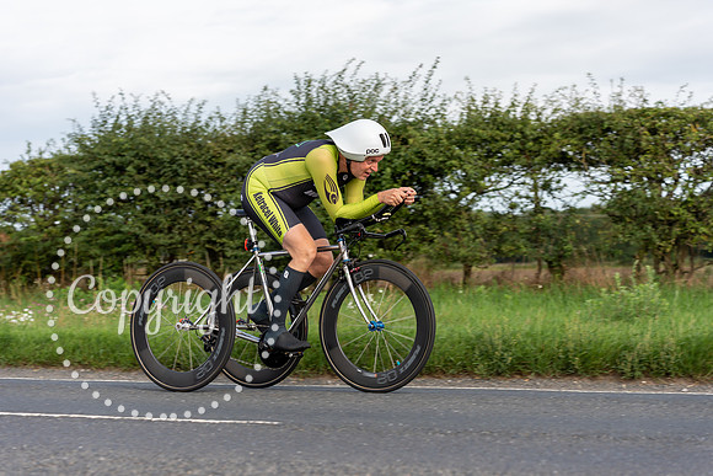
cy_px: 238
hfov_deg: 26.5
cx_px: 356
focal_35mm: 77
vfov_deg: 17.8
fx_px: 1517
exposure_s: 1/640
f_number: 4
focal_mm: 74
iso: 160
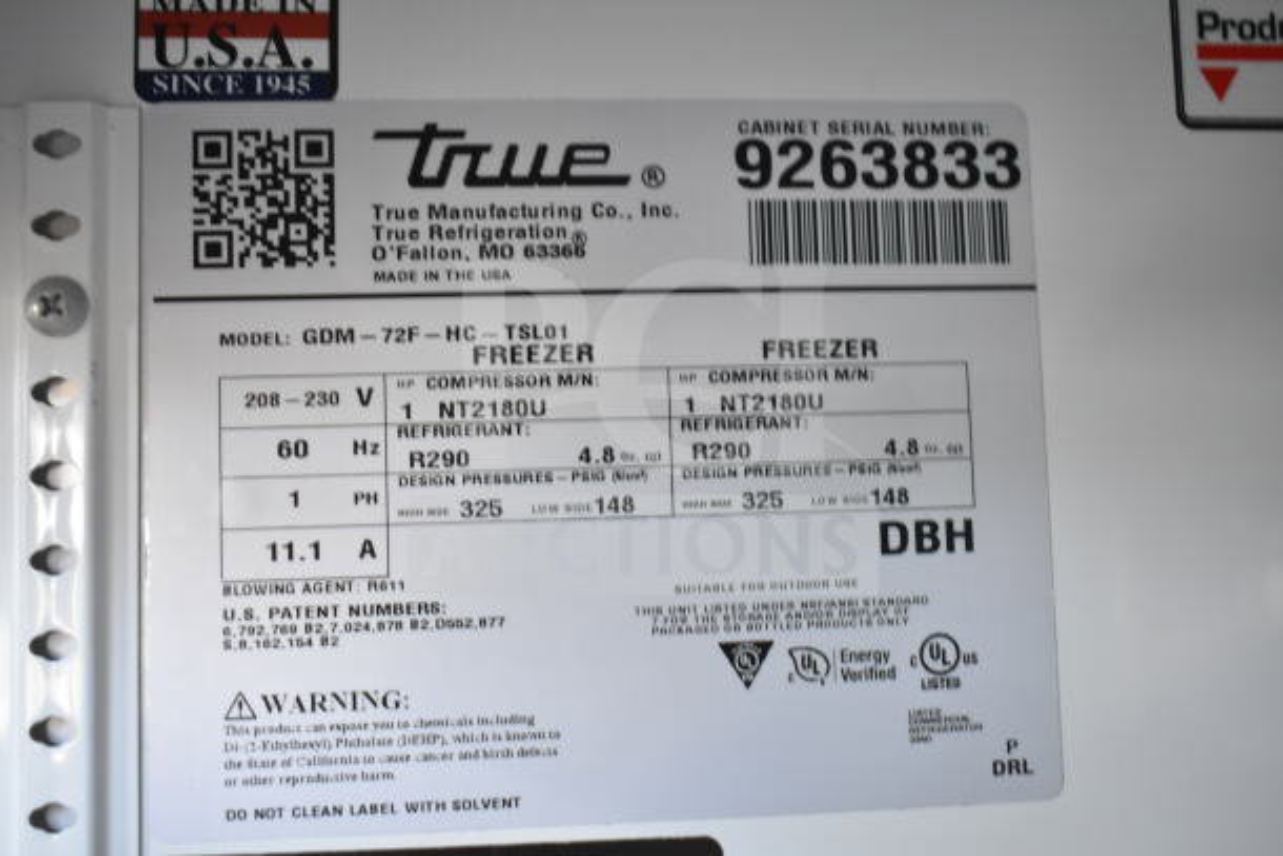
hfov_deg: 46.4
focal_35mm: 42
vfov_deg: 31.9
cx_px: 642
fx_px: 1497
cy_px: 428
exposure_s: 1/80
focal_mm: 28
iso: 1600
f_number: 4.5
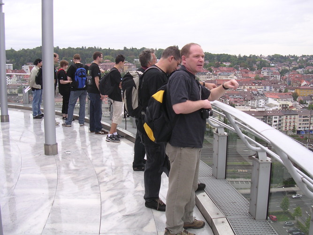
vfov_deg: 37.7
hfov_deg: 49.0
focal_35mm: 38
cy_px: 118
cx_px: 156
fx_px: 344
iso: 100
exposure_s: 1/138
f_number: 2.8
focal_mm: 5.8
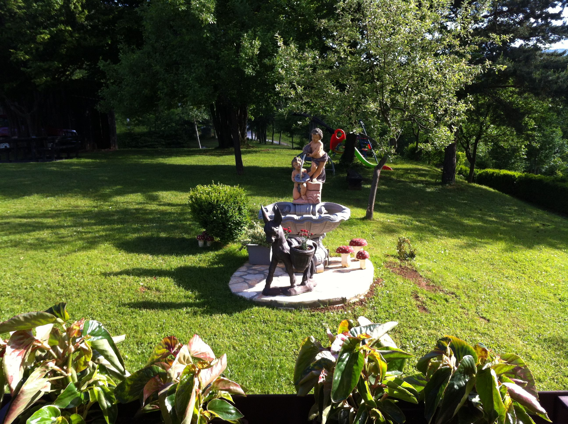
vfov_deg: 40.6
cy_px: 212
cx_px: 284
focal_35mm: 35
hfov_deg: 52.7
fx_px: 573
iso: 80
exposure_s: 1/346
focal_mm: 3.85
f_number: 2.8
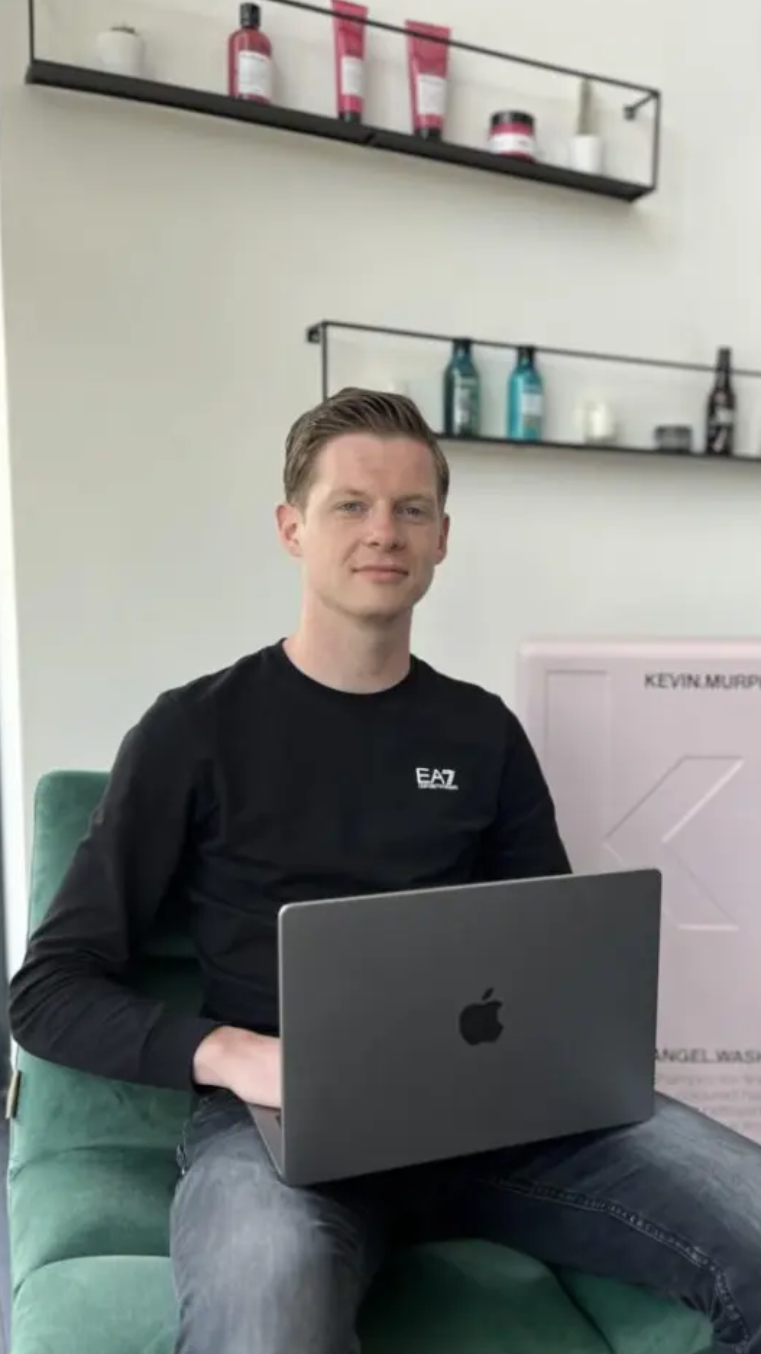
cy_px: 715
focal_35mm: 31
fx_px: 1113
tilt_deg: -7.9
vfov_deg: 62.6
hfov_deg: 37.4
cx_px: 501
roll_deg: -0.8
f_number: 1.6
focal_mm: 5.1
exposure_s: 1/240
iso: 40
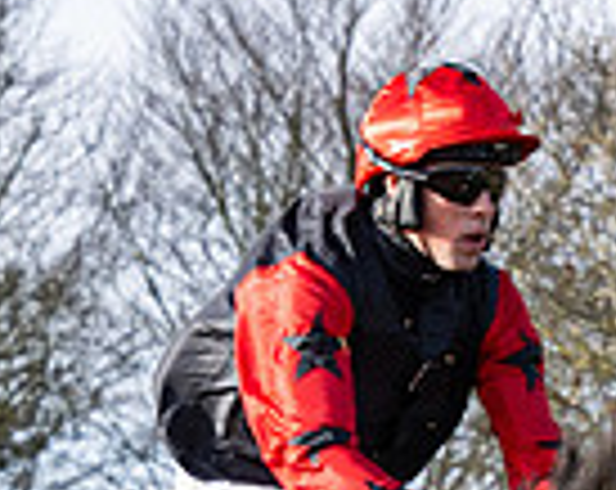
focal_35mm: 445
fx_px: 8096
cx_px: 207
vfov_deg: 3.4
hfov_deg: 4.4
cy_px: 1087
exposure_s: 1/1250
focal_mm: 70
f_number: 5
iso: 400
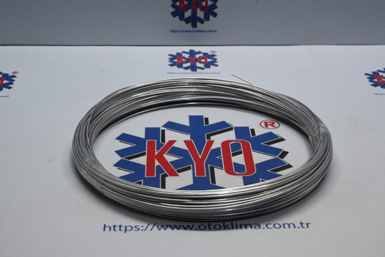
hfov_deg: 29.2
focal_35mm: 69
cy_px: 128
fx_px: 738
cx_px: 192
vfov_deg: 19.7
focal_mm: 46
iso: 640
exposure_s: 1/80
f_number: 6
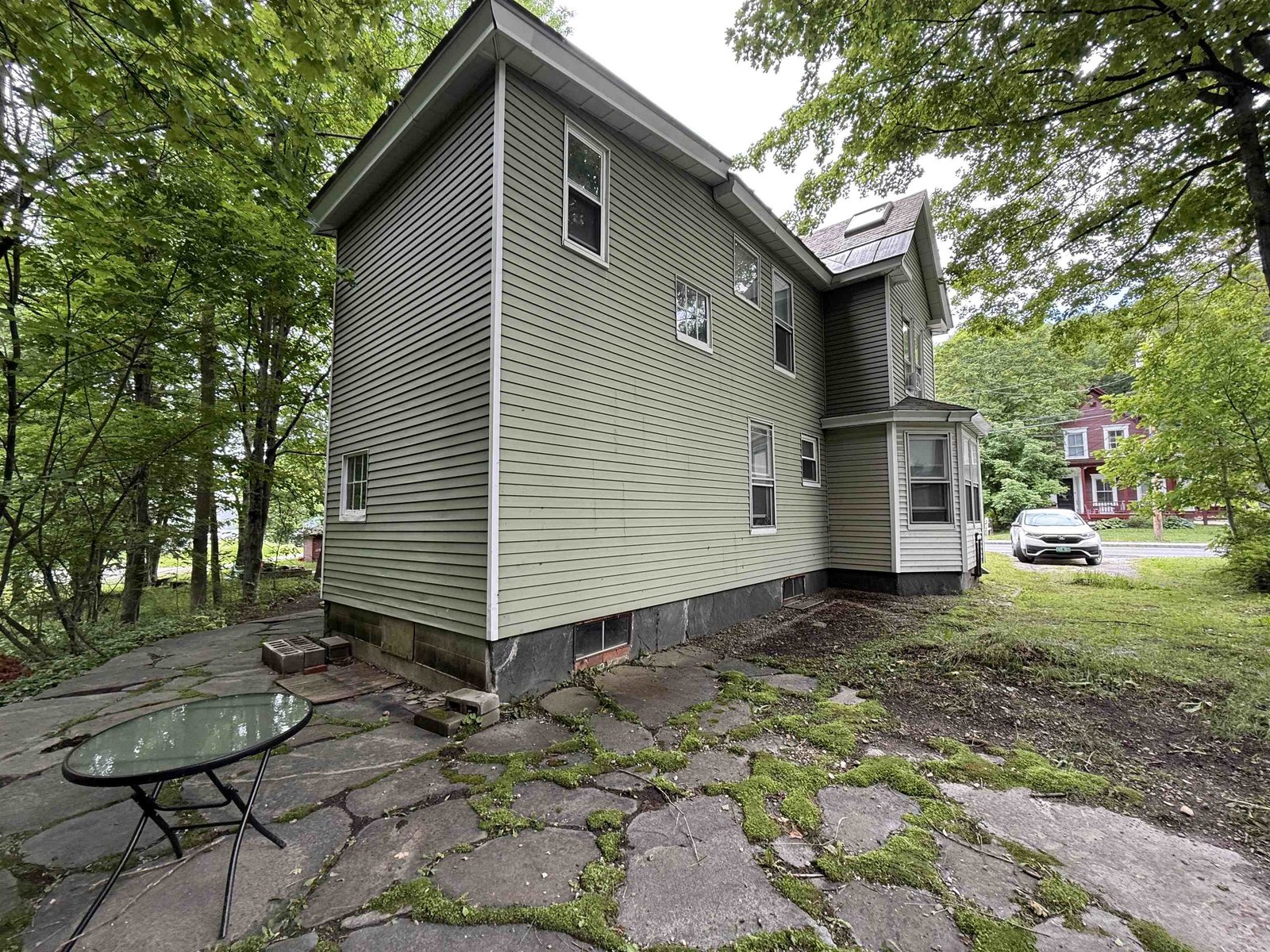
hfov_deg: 102.1
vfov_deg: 85.7
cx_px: 635
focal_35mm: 14
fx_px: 514
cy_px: 476
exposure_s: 1/99
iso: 100
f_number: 2.2
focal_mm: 2.22
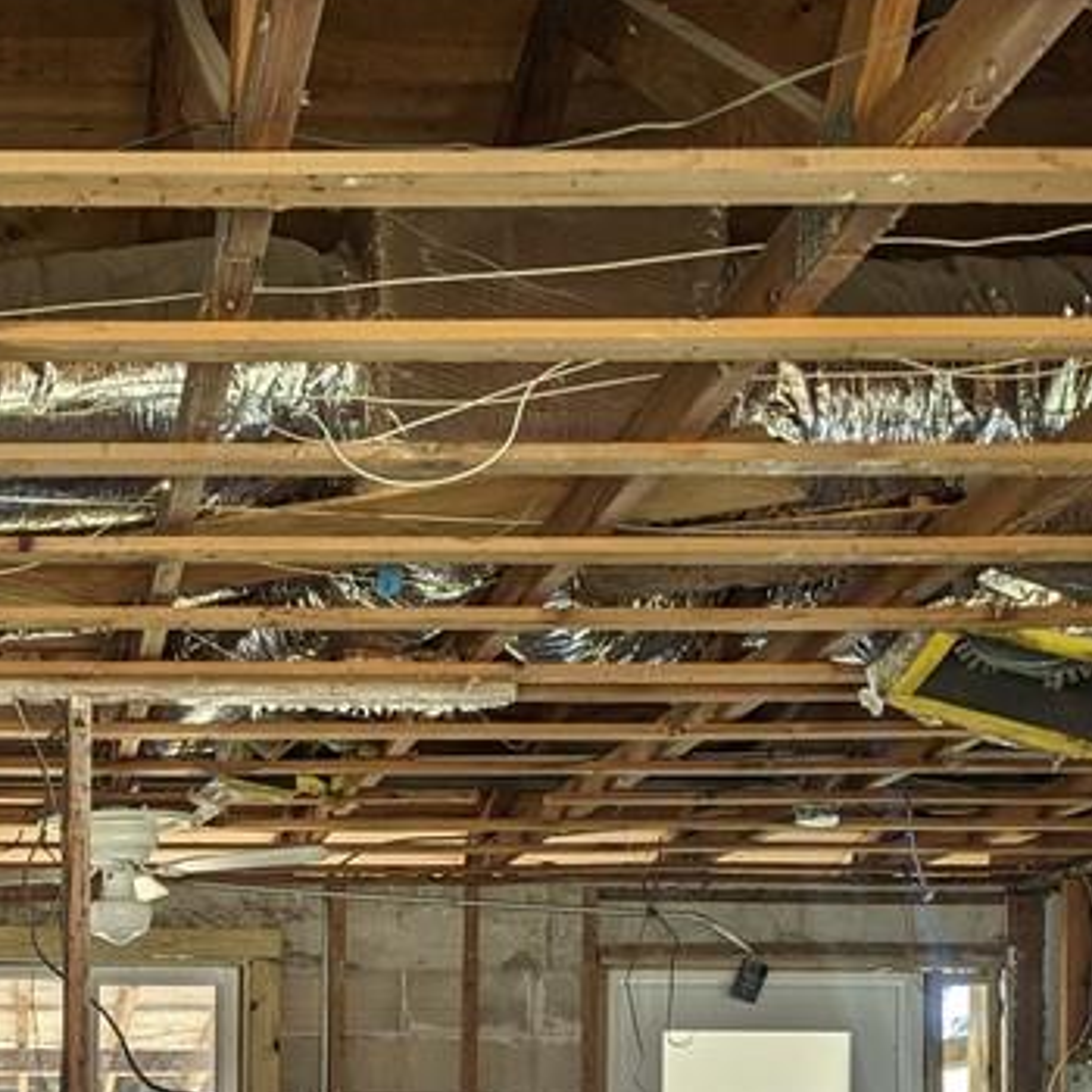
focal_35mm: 62
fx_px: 2213
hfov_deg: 26.3
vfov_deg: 25.9
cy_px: 1161
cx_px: 14
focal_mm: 6.81
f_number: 1.85
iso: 45
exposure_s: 1/37.4
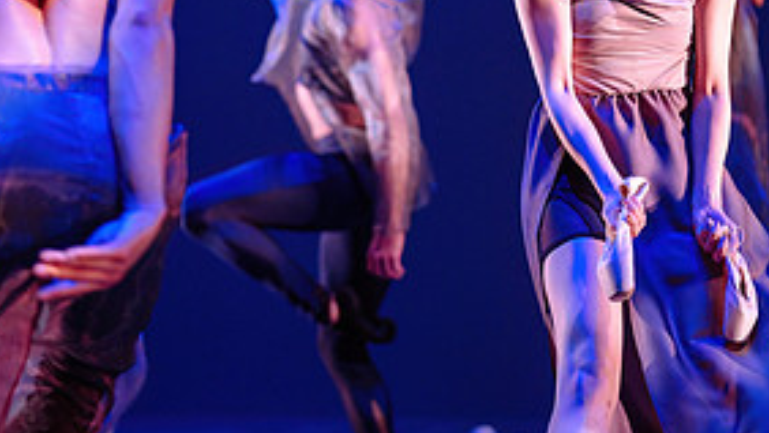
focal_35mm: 115
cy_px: 151
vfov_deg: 10.5
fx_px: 2346
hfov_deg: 18.6
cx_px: 295
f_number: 1.2
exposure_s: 1/400
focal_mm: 50
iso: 1000
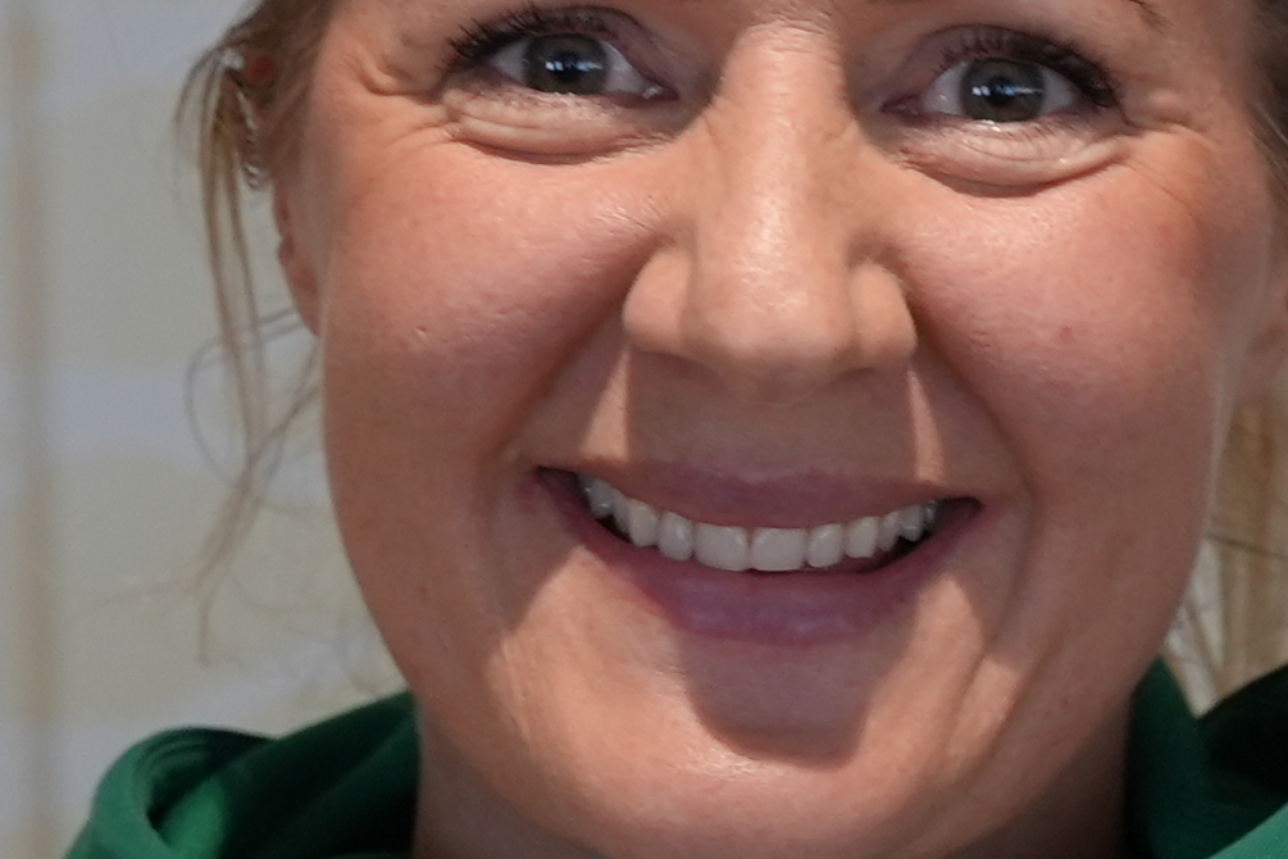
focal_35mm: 173
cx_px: 955
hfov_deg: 11.9
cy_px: 612
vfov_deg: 7.9
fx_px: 6189
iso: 1600
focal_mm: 41
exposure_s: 1/160
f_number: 4.5
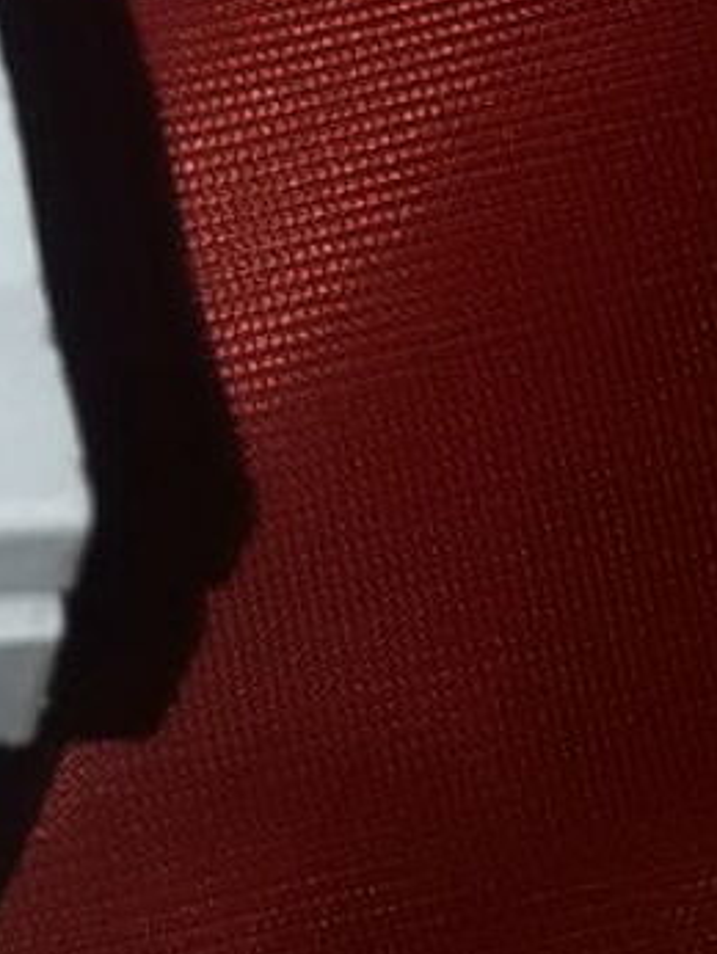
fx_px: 2869
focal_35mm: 104
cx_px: -571
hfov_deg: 12.9
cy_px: -520
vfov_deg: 16.9
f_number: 1.9
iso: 40
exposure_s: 1/257
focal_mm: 2.91
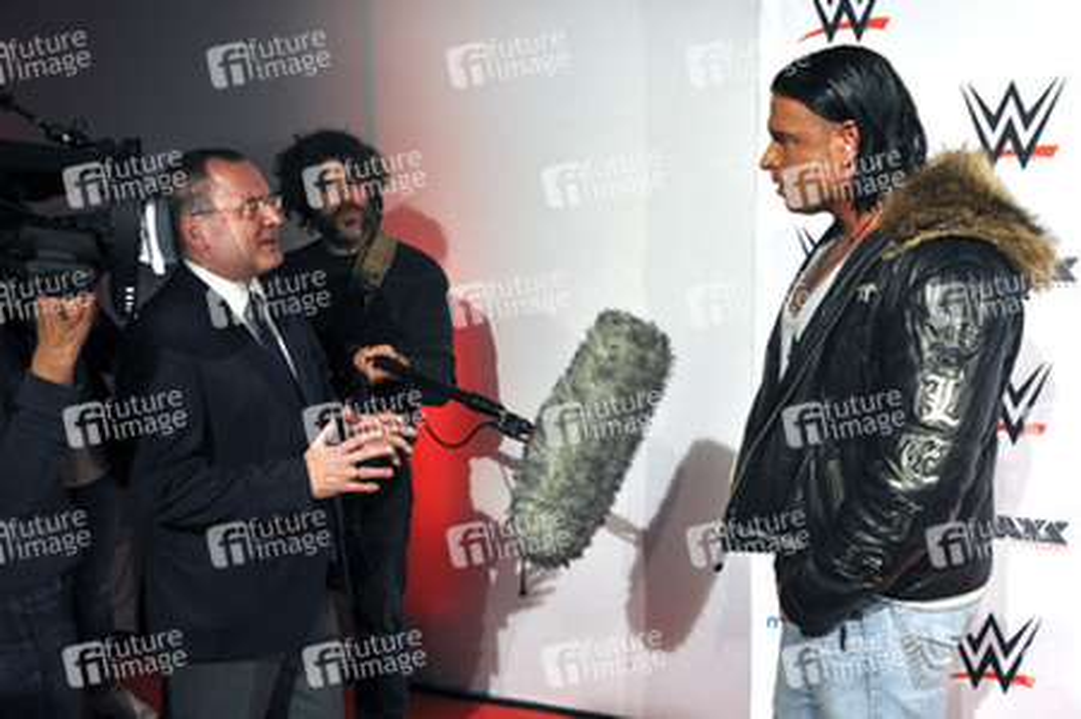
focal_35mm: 39
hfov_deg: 49.6
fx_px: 1170
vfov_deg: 34.2
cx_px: 540
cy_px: 360
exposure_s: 1/125
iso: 1000
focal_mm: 26
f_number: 6.3
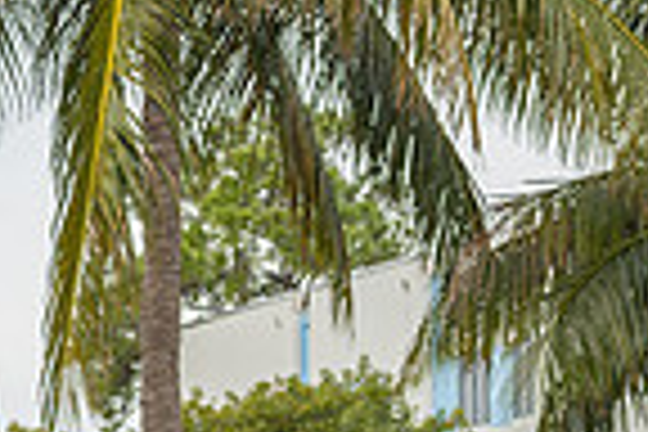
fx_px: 5994
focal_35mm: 333
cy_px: 596
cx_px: -68
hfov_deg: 6.2
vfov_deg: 4.1
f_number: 5.6
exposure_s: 1/250
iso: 110
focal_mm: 55
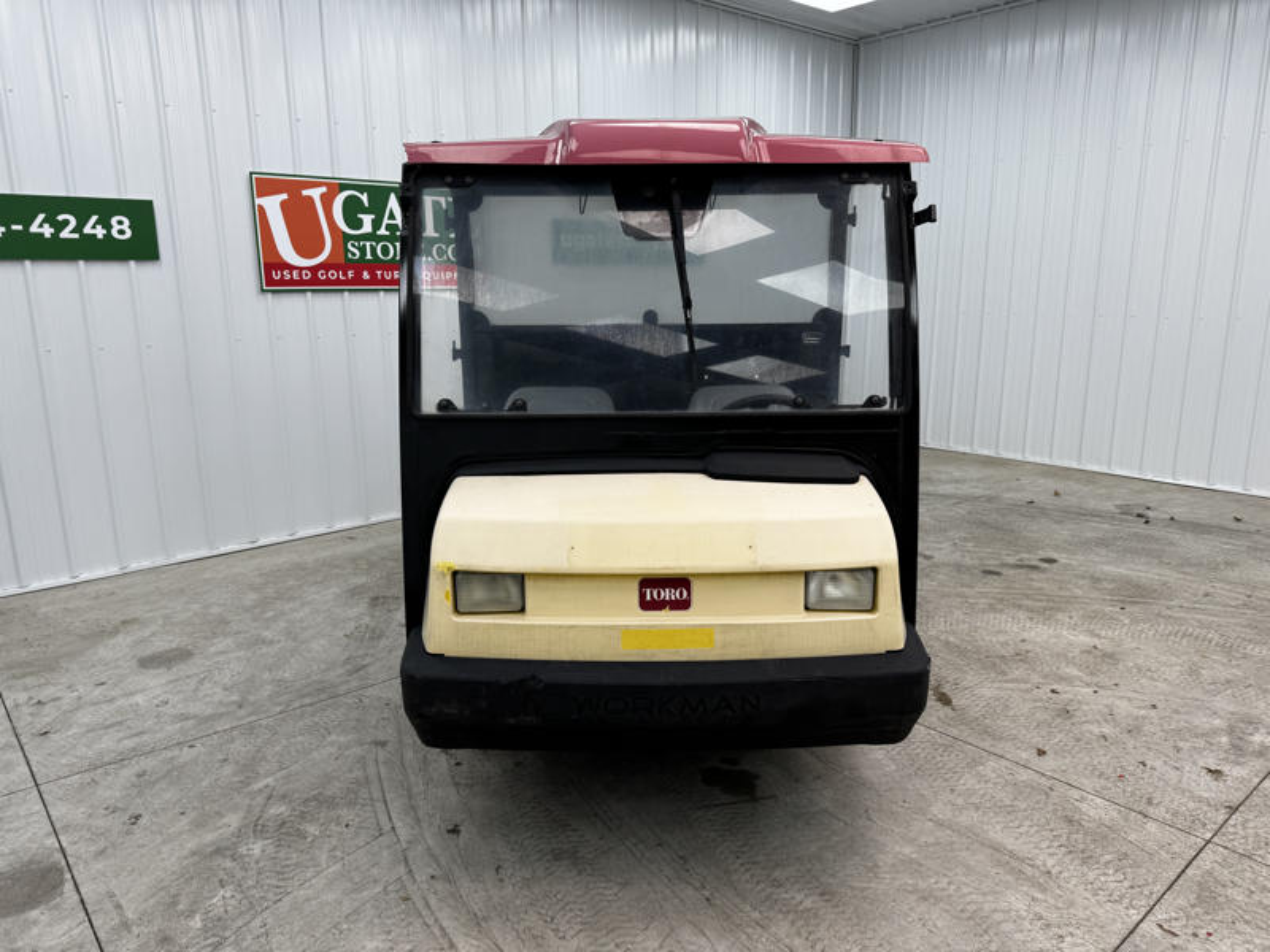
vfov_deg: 56.8
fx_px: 881
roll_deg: +0.1
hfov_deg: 71.6
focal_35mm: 24
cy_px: 476
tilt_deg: -13.2
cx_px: 635
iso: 50
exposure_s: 1/120
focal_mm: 6.76
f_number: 1.78
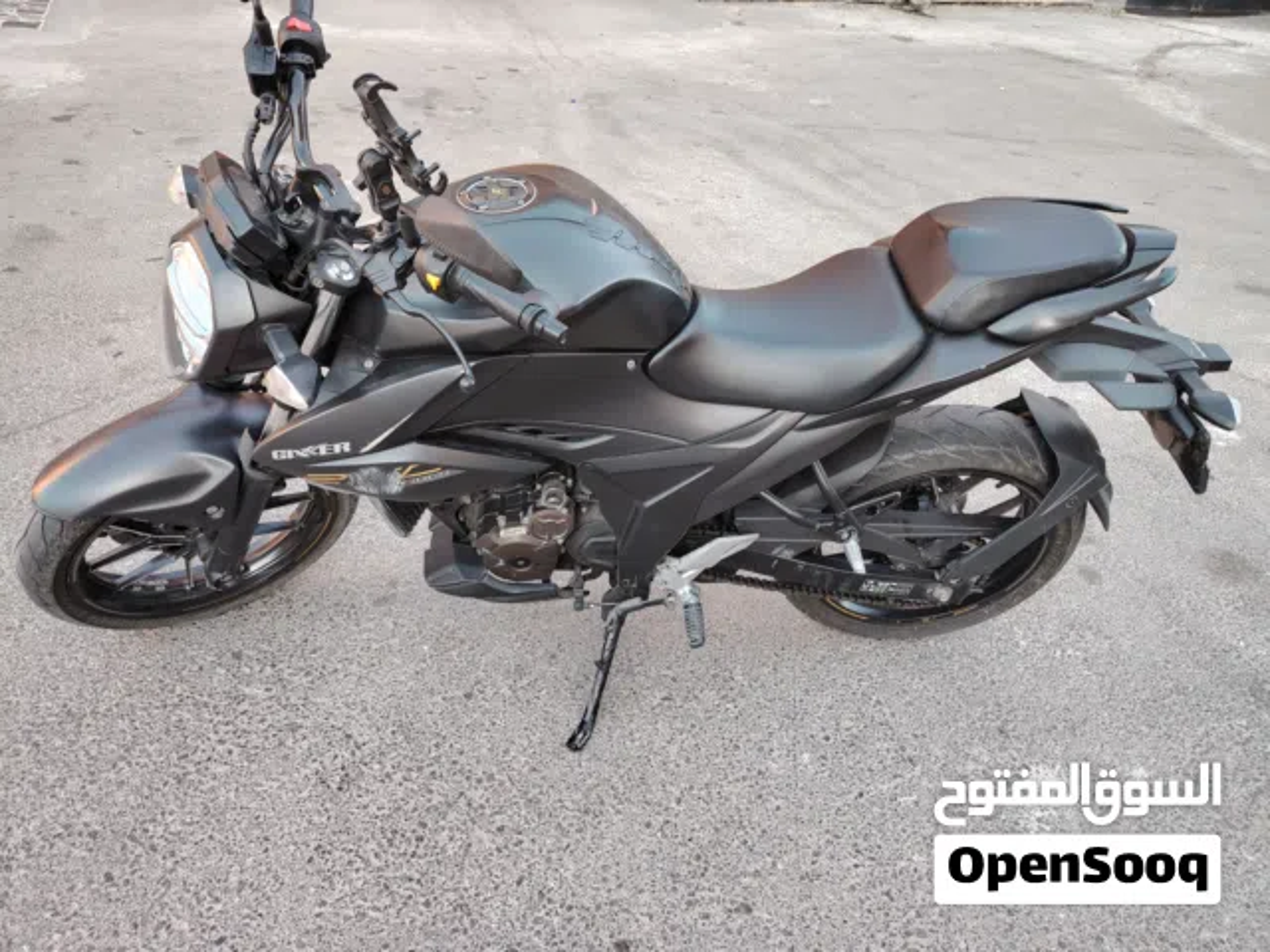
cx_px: 635
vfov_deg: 56.8
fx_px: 881
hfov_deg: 71.6
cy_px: 476
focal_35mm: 24
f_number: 1.75
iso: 322
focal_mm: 5.25
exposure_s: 1/100
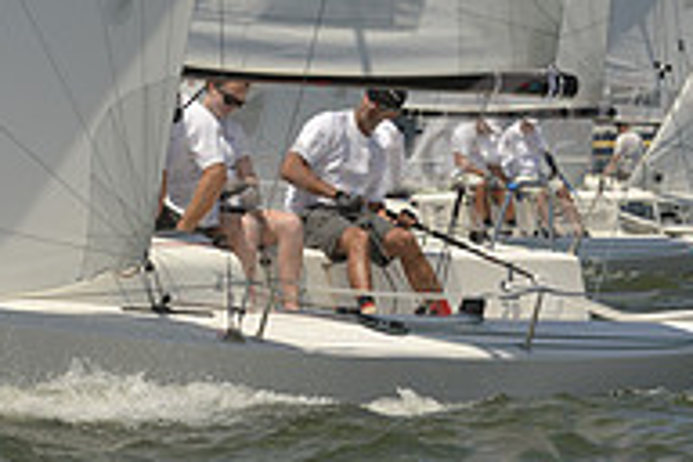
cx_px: 51
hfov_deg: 3.4
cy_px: 2
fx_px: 11607
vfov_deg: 2.3
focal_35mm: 603
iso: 200
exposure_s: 1/1250
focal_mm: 200
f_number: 7.1
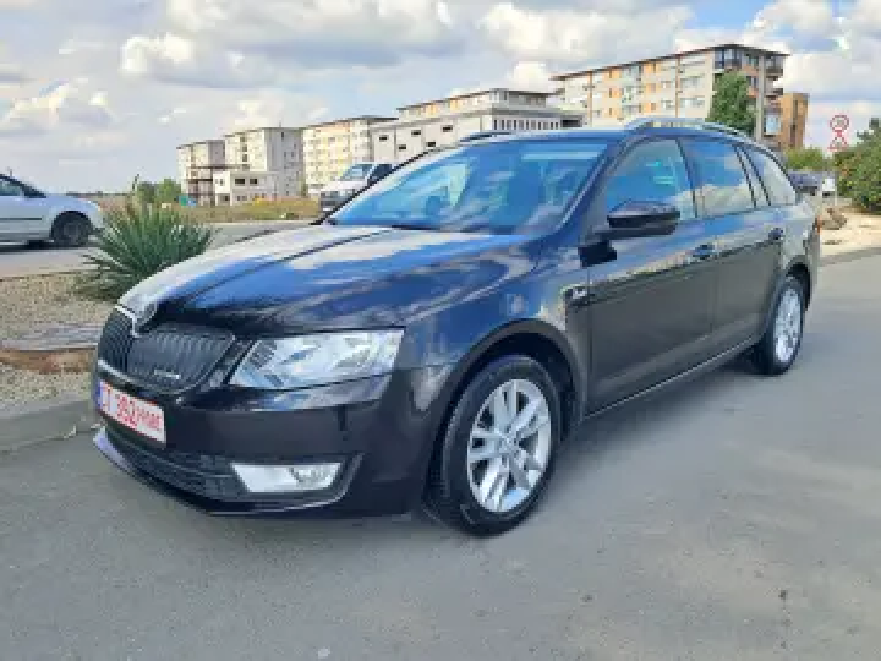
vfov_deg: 51.4
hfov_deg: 65.3
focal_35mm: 27
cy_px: 330
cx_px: 440
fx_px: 687
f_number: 1.8
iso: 50
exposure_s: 1/379
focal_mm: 4
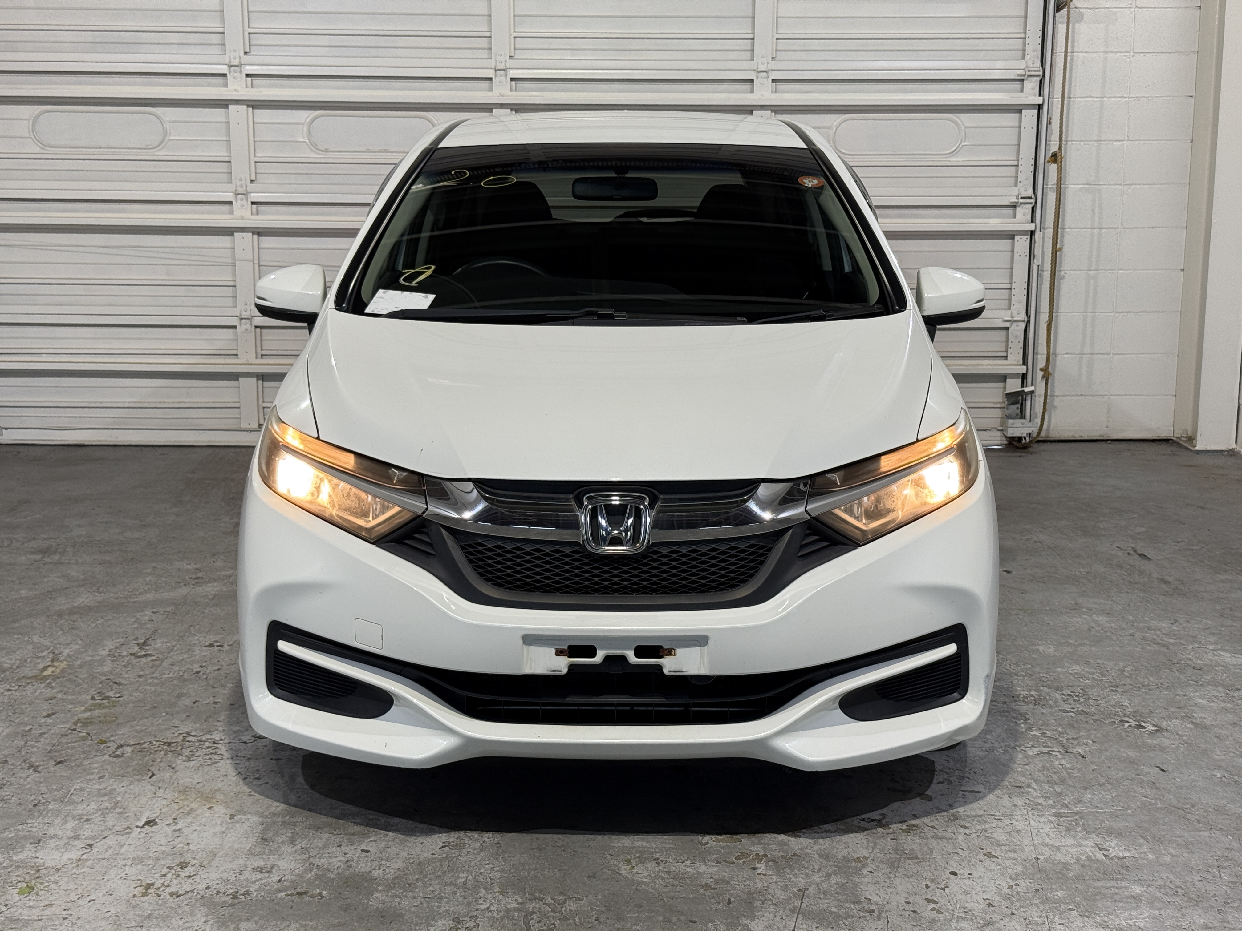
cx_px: 621
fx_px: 1722
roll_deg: -0.4
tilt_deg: -10.0
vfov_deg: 30.3
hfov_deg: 39.7
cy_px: 466
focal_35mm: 48
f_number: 1.78
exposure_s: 1/60
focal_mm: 6.76
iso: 64
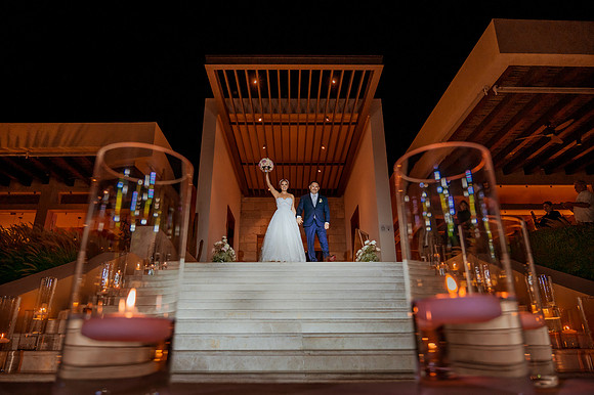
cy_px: 198
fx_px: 396
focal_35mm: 24
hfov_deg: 73.8
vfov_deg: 53.1
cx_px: 297
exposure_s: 1/250
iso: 1600
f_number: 4
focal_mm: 24
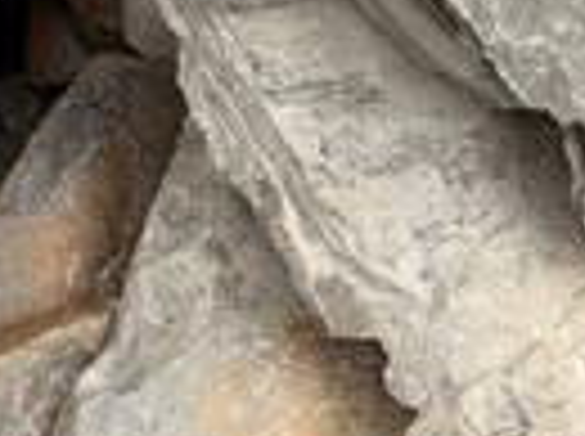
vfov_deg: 18.6
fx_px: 1248
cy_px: -117
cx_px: -220
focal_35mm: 74
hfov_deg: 22.8
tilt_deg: -70.8
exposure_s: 1/1727
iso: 80
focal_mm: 6.76
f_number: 1.78
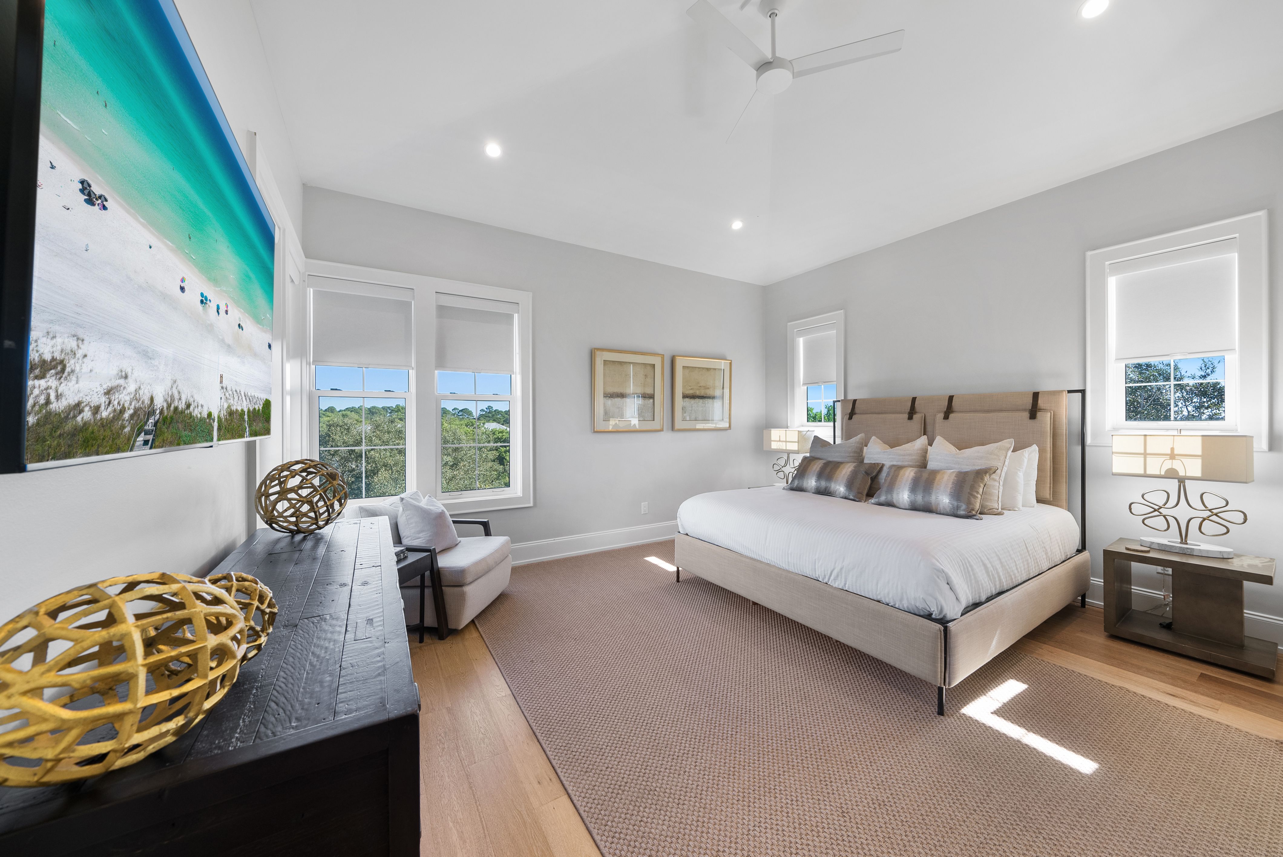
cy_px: 428
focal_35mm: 12
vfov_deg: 90.1
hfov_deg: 112.6
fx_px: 428
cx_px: 642
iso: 200
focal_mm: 12
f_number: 7.1
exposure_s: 1/4
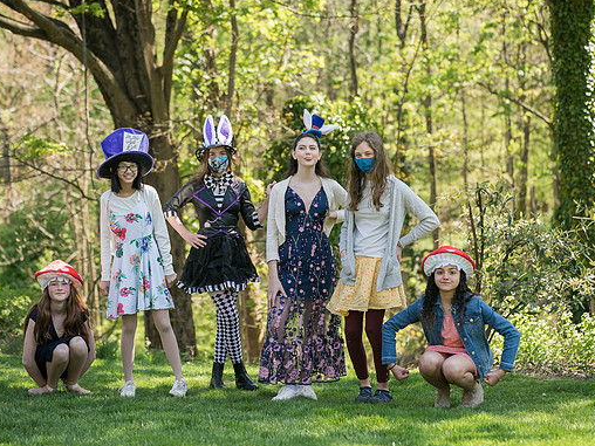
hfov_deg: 22.0
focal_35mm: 89
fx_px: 1530
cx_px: 286
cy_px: 222
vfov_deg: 16.6
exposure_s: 1/400
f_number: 3.2
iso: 100
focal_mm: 81
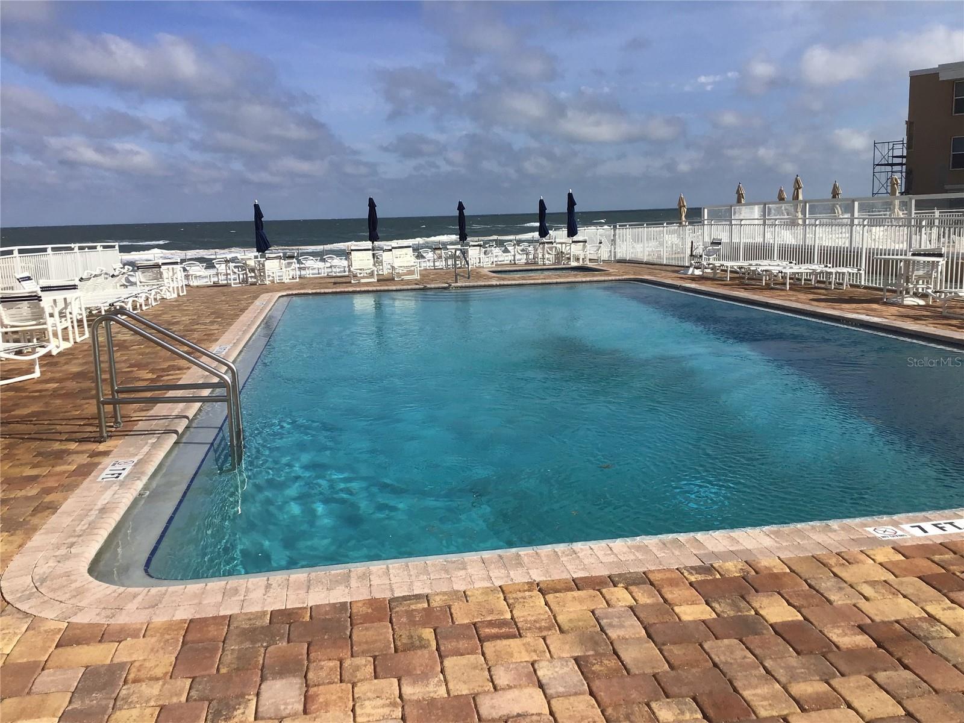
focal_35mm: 31
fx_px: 863
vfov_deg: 45.4
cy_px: 362
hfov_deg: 58.4
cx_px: 482
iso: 25
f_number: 2.4
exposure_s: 1/2551
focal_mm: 3.3
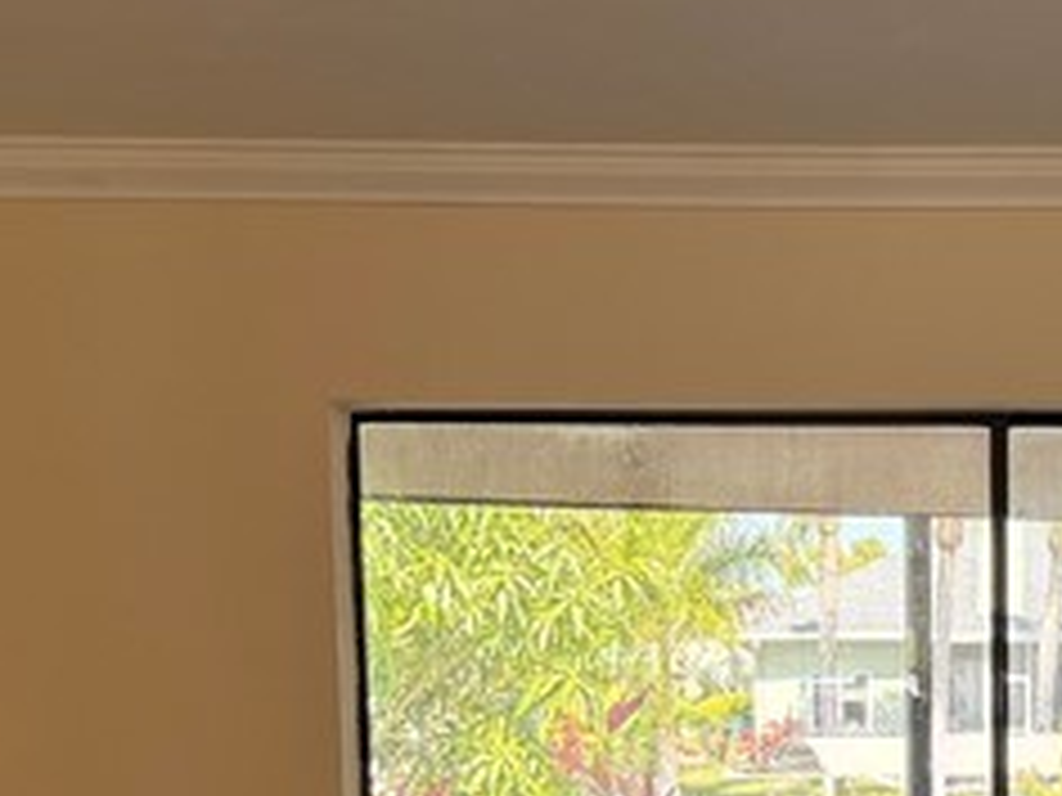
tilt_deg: -7.9
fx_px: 3191
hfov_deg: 18.5
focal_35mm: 104
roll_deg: +0.6
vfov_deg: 13.5
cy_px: 1133
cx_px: 999
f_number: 1.78
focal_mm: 6.76
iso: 100
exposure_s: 1/197
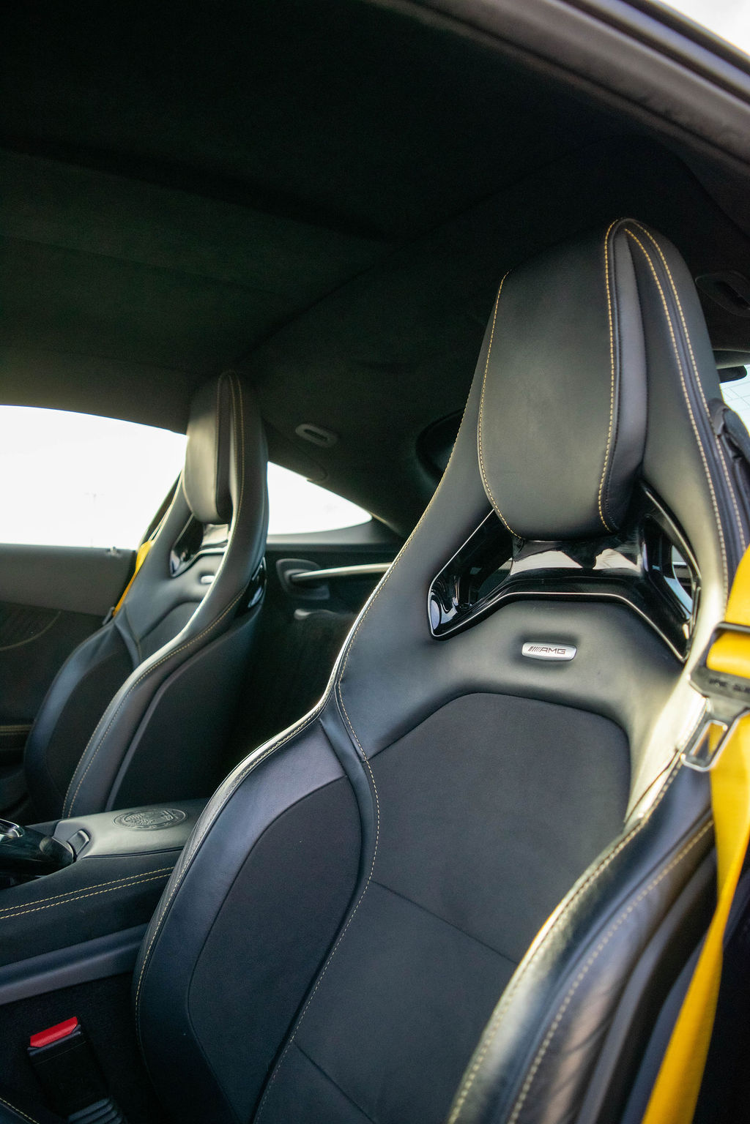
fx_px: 844
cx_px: 375
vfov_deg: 67.4
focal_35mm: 27
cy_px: 562
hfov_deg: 47.9
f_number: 3.5
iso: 800
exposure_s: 1/800
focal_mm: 18
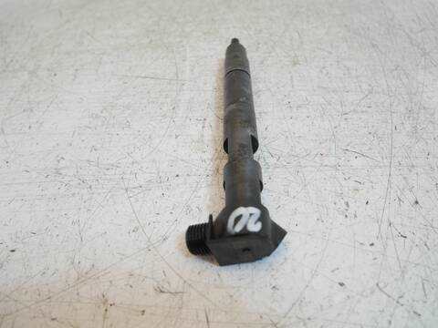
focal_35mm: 26
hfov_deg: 67.3
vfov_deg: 53.1
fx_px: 329
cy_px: 164
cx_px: 219
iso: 200
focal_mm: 13
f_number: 3.5
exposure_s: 1/100
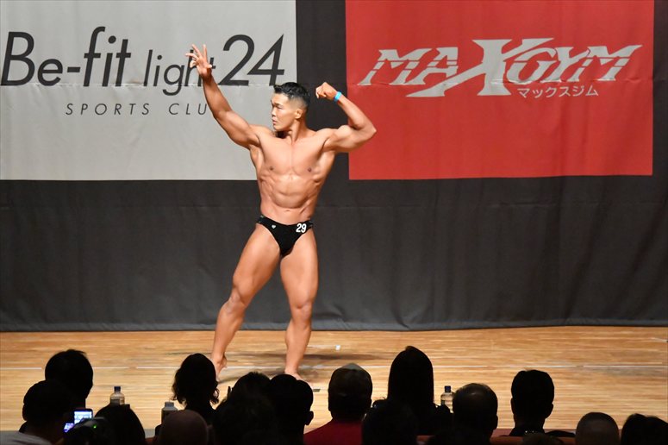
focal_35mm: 217
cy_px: 222
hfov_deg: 9.5
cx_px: 334
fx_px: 4025
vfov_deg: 6.3
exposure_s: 1/400
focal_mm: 145
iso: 16000
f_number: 5.6
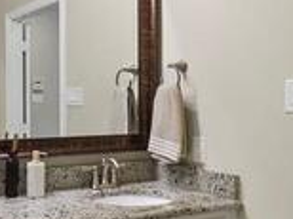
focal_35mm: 56
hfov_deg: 33.0
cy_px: 99
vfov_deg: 26.0
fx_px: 473
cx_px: 40
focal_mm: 14
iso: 1000
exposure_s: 1/8
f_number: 8
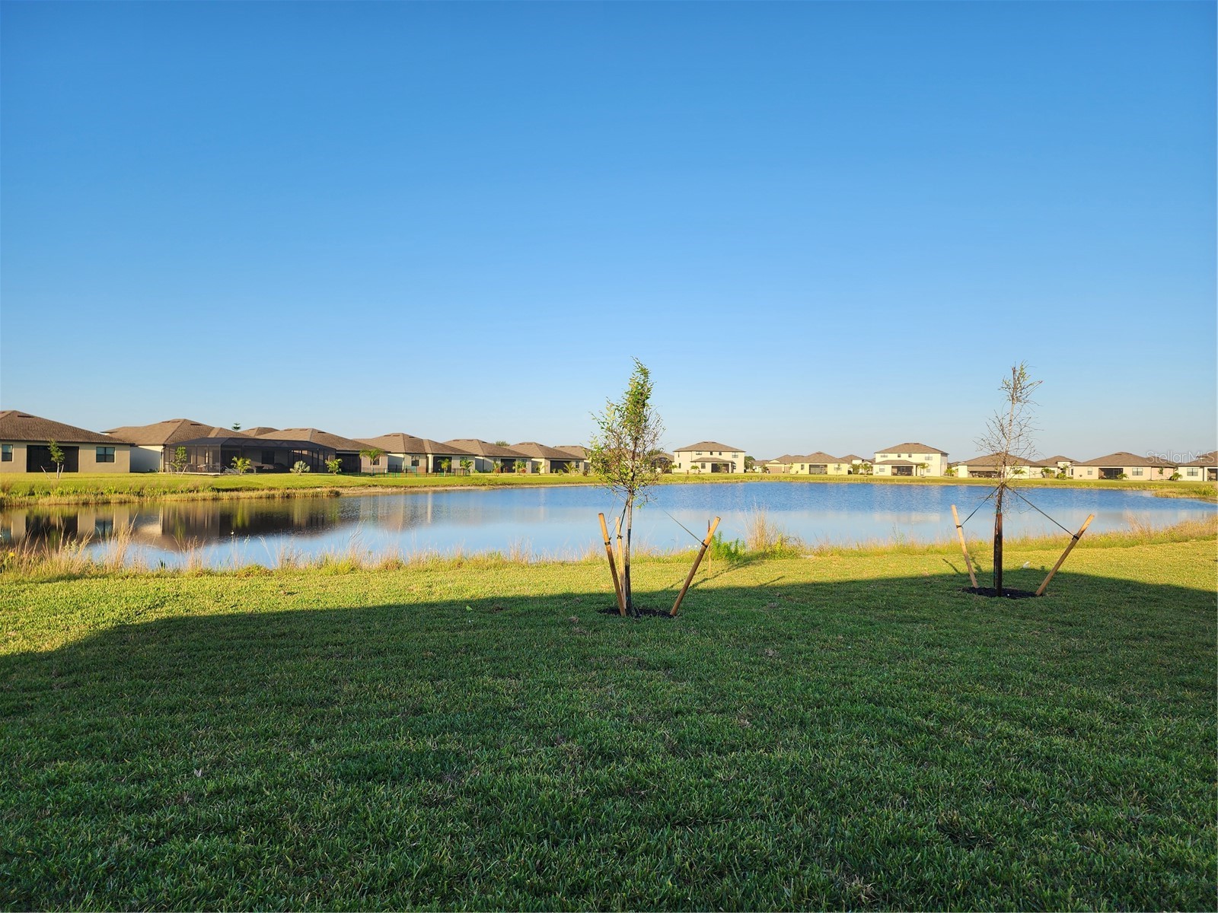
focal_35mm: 23
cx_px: 609
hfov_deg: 73.9
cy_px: 456
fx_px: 809
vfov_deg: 58.9
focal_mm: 6.4
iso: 12
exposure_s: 1/722
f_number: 1.8
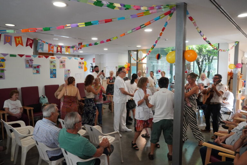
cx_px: 124
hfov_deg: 67.4
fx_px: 185
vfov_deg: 47.9
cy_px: 82
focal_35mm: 27
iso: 1250
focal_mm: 18
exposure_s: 1/160
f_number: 4
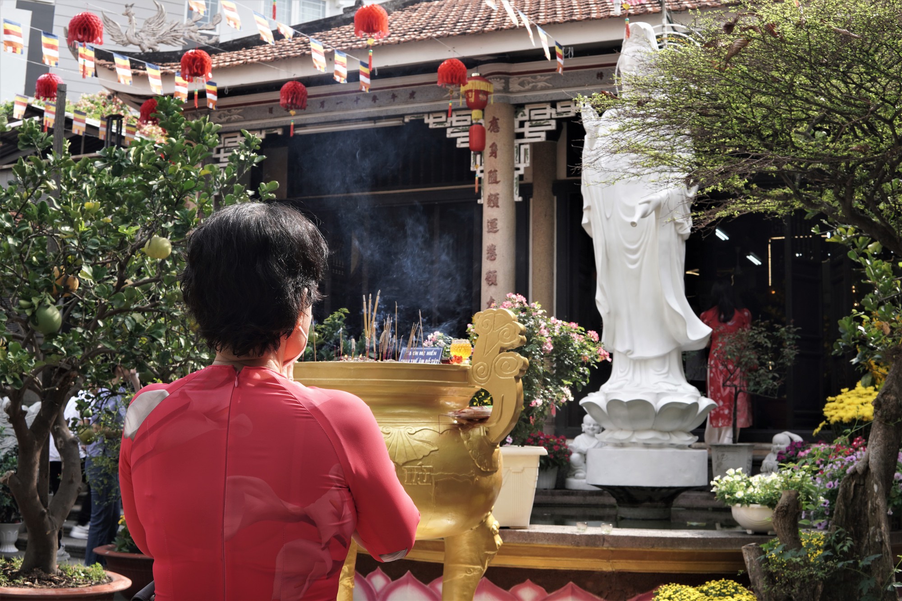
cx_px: 451
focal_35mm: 45
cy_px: 300
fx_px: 1127
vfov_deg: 29.9
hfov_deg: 43.6
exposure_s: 1/60
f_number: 9
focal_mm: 30
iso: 100
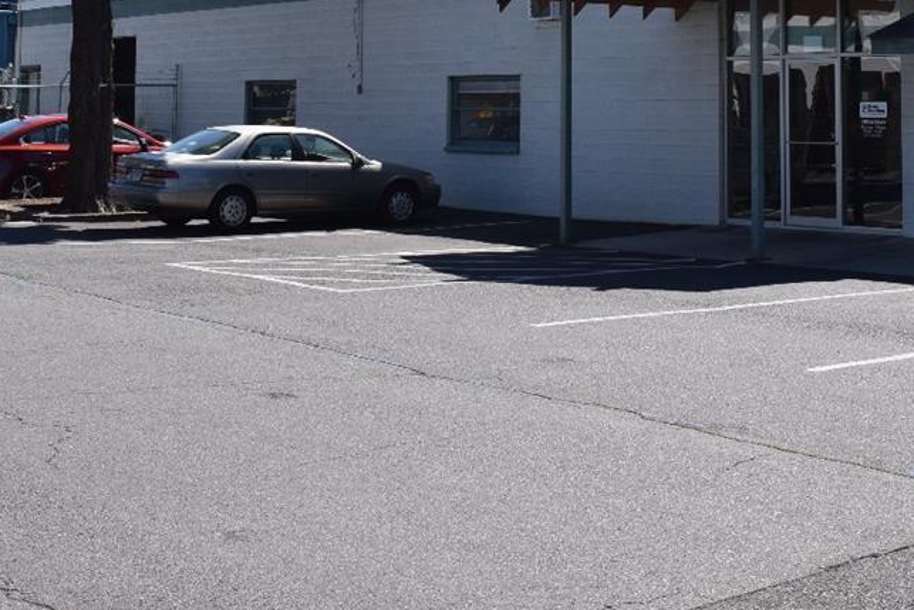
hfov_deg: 31.7
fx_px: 1600
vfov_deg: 20.7
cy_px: -30
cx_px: 574
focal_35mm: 63
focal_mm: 18
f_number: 10
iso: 200
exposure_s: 1/400
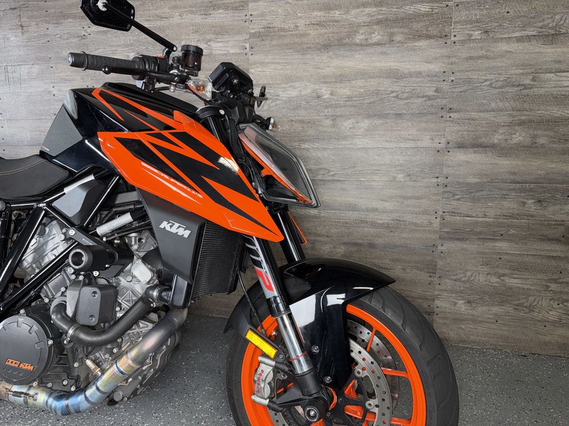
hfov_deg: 71.6
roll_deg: -0.6
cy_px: 213
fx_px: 394
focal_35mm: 24
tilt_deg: -8.4
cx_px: 284
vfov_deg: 56.8
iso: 50
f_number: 1.78
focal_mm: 6.76
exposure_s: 1/34
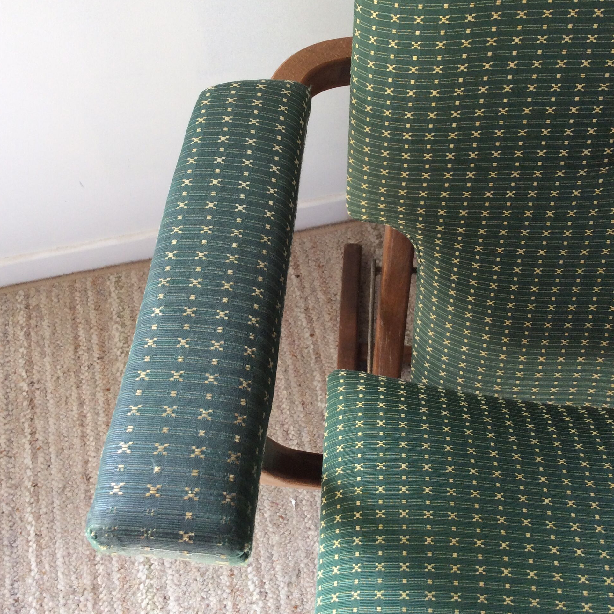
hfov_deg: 43.9
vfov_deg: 43.7
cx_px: 306
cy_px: 257
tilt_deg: -61.2
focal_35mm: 38
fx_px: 763
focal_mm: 3.3
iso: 50
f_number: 2.4
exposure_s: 1/100
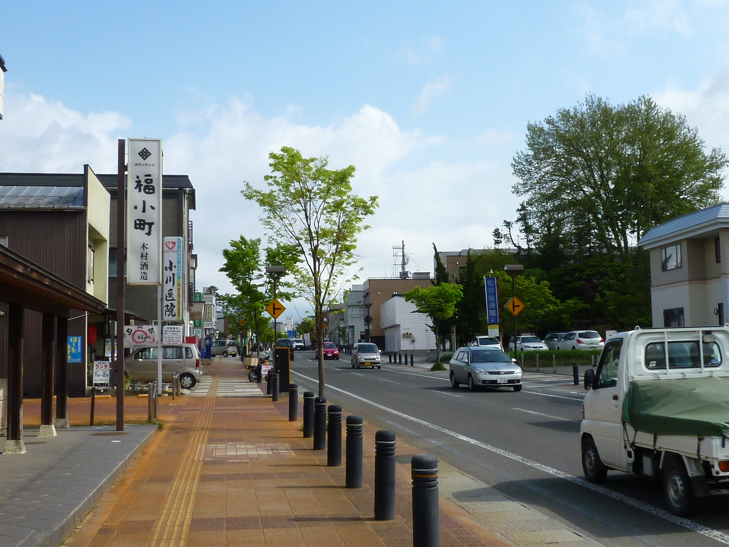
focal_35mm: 44
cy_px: 256
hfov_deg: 42.9
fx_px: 927
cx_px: 407
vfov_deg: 32.9
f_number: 4.5
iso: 80
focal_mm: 4.3
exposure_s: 1/400
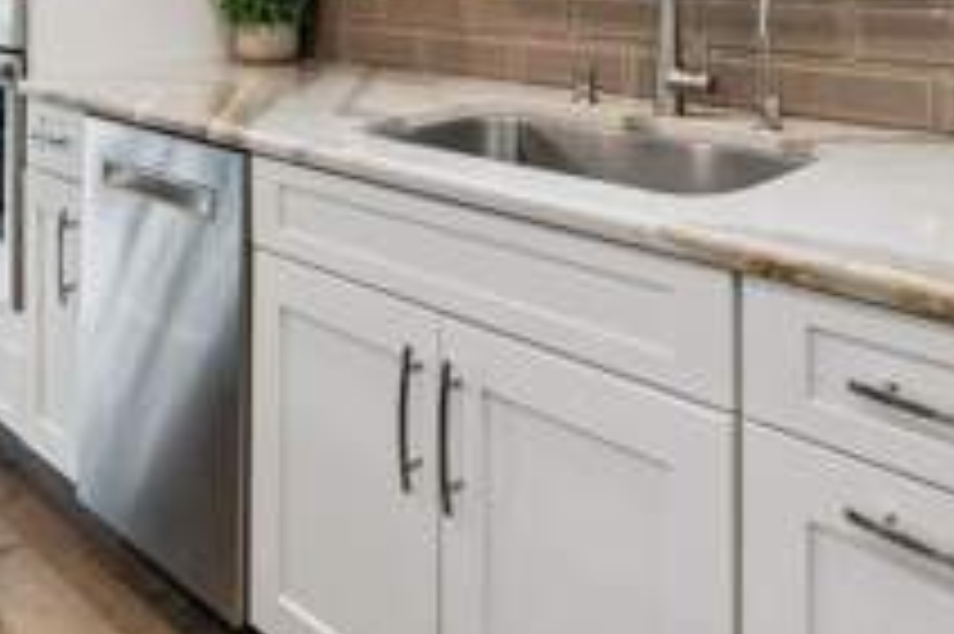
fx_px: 900
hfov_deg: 55.1
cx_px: 603
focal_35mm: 34
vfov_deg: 33.7
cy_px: -65
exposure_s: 1/6
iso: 100
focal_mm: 10
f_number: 7.1
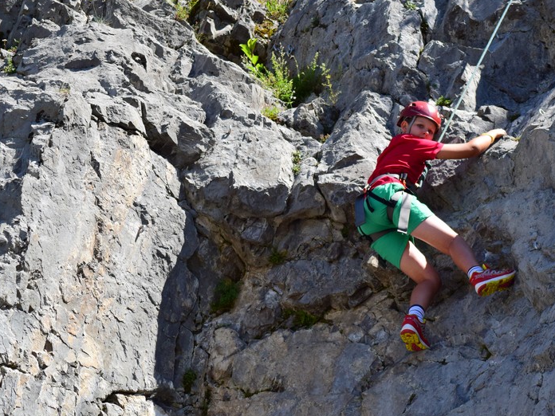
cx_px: 400
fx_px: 3571
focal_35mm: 223
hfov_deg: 8.9
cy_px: 200
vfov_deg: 6.7
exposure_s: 1/1250
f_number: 7.1
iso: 800
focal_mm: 105
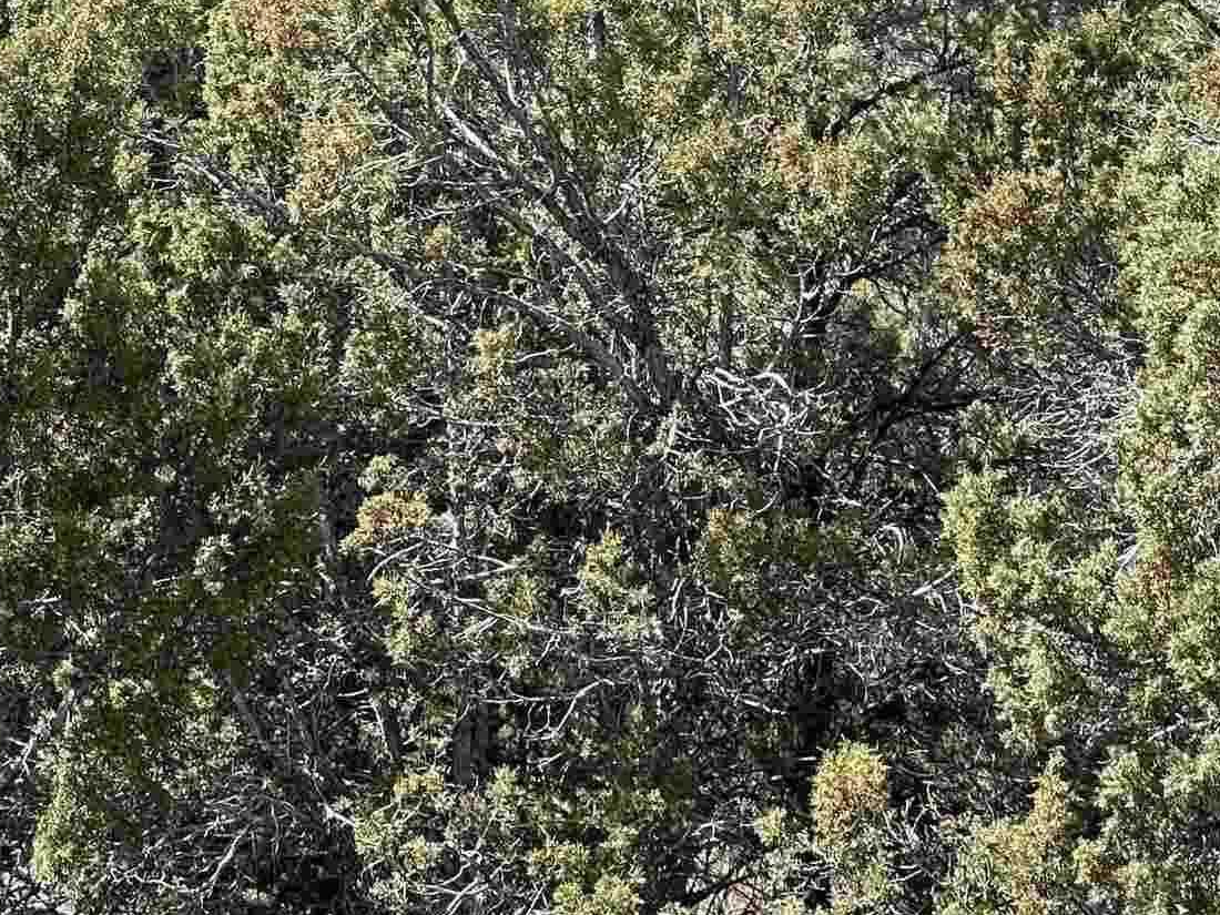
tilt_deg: +2.9
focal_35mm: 215
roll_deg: -2.4
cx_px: 728
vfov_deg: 6.9
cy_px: 385
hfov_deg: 9.2
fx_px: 7577
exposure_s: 1/291
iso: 32
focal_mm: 9
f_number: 2.8
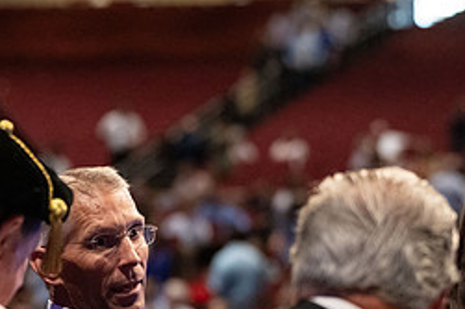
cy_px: 227
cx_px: 193
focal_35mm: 243
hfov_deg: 8.5
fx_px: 3137
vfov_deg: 5.6
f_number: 3.5
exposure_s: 1/160
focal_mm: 105
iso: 5000
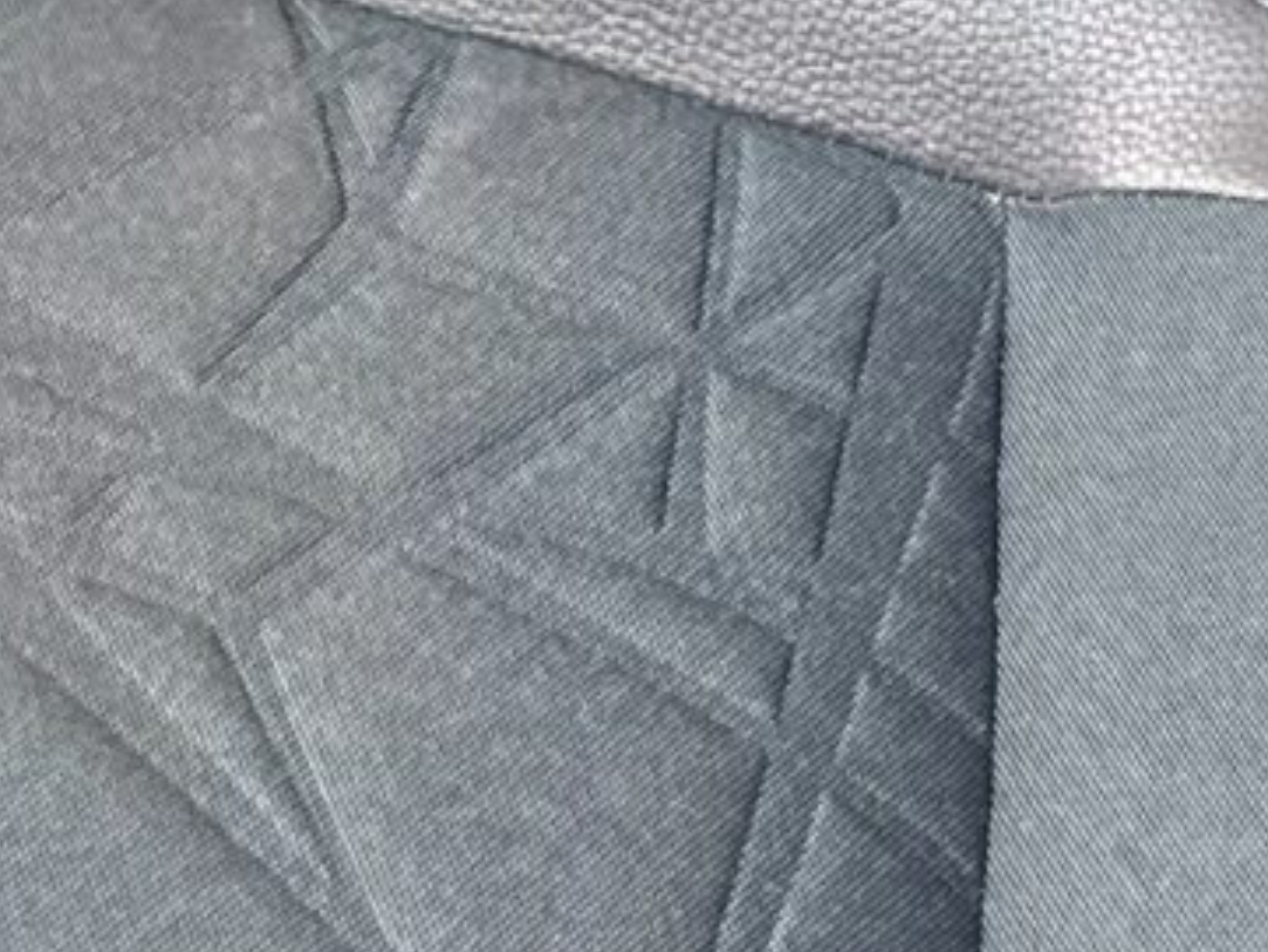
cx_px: 474
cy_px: -1584
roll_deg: +3.6
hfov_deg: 11.6
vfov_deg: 7.9
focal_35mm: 170
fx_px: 6229
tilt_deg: -32.7
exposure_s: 1/121
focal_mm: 6.86
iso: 160
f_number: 1.78
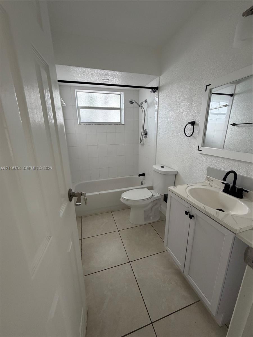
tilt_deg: -16.1
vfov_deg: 102.1
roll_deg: +1.6
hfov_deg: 85.7
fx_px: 136
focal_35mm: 14
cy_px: 168
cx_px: 126
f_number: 2.2
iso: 250
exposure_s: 1/120
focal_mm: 2.22
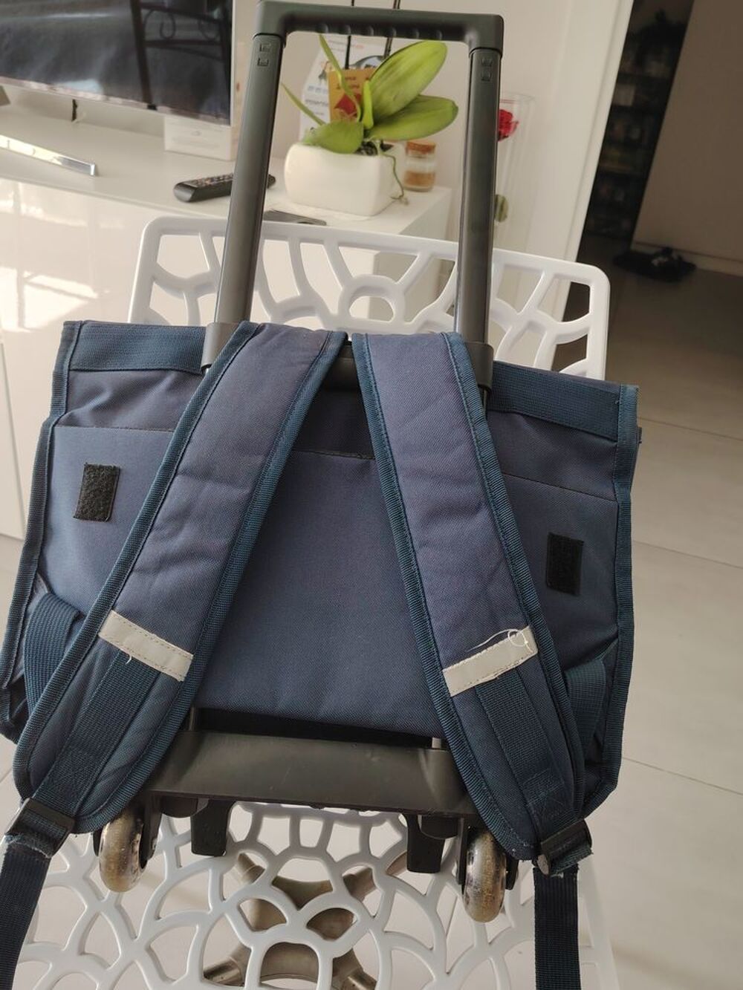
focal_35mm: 30
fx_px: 858
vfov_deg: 60.0
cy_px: 495
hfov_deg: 46.8
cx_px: 372
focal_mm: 5.25
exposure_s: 1/50
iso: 294
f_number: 1.75
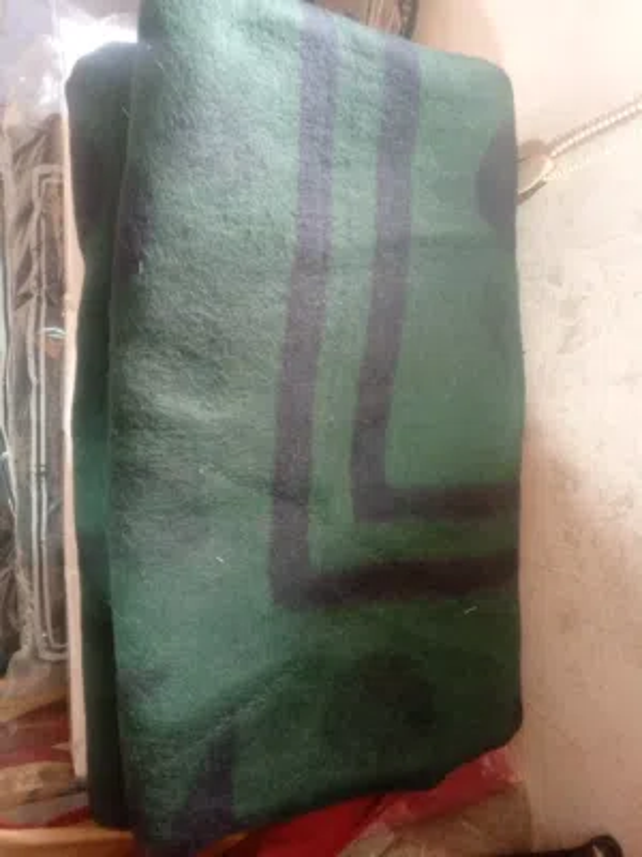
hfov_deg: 51.4
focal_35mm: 27
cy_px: 428
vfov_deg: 65.3
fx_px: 668
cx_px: 321
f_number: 1.6
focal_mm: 4.09
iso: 800
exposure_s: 1/20
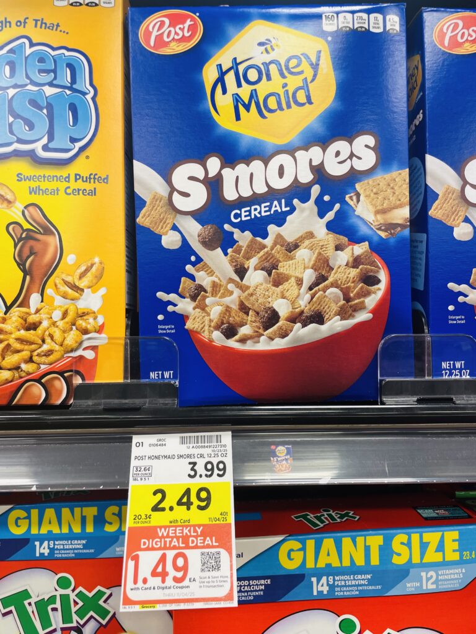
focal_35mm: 26
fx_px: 477
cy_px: 317
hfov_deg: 53.1
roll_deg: +1.3
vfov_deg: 67.3
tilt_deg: -0.8
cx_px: 238
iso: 64
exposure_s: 1/60
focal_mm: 4.2
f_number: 1.6
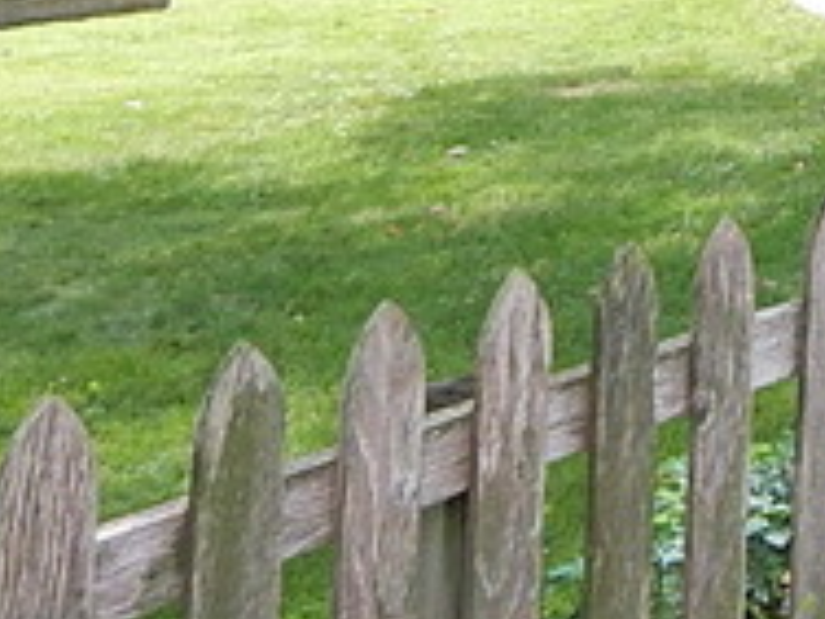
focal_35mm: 75
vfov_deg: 17.1
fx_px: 1787
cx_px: 1387
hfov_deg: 20.4
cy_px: -391
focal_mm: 4
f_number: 3
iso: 125
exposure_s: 1/100
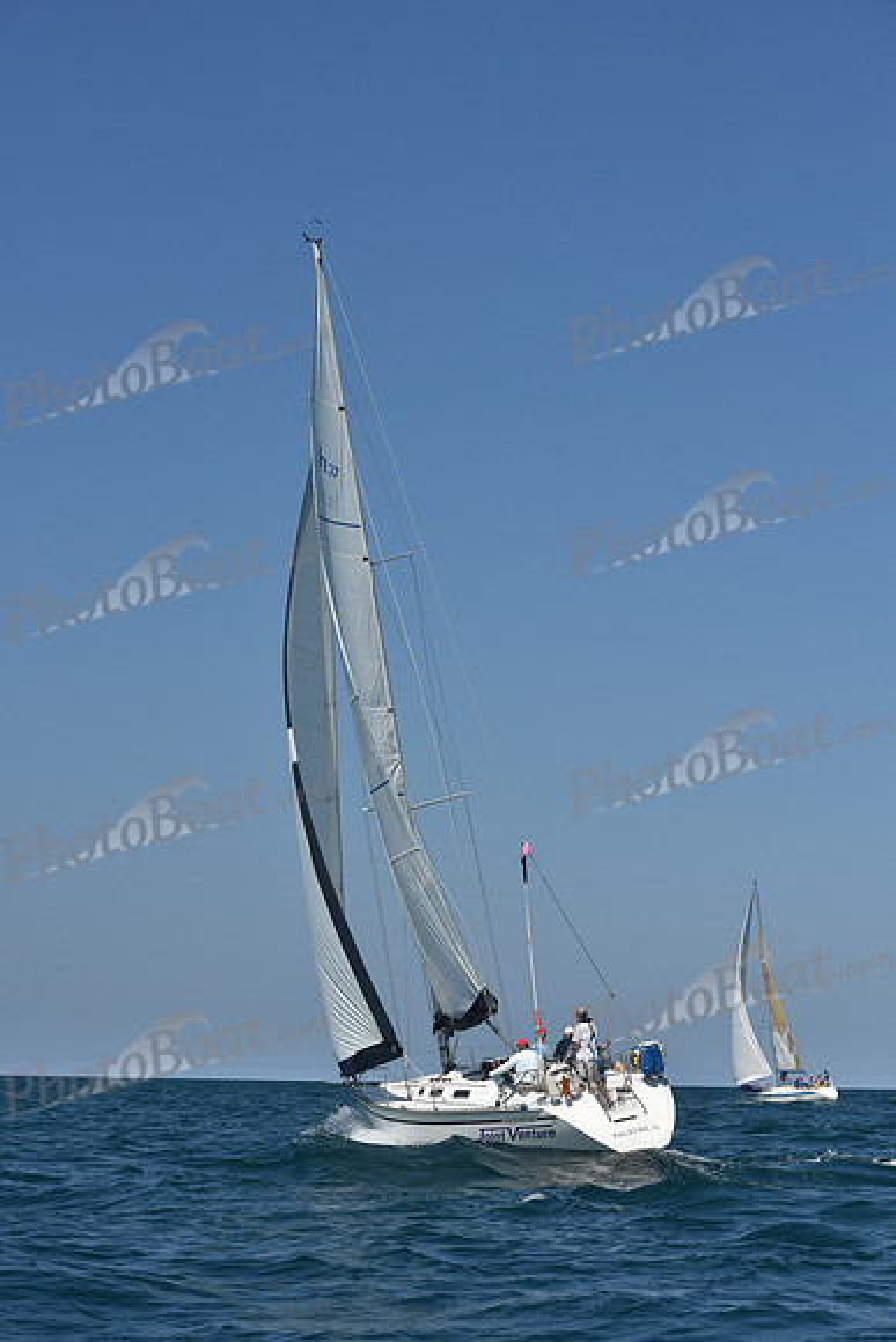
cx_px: 448
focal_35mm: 102
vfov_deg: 20.0
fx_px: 3805
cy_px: 671
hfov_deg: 13.4
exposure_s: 1/1600
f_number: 8
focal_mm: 102
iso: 250
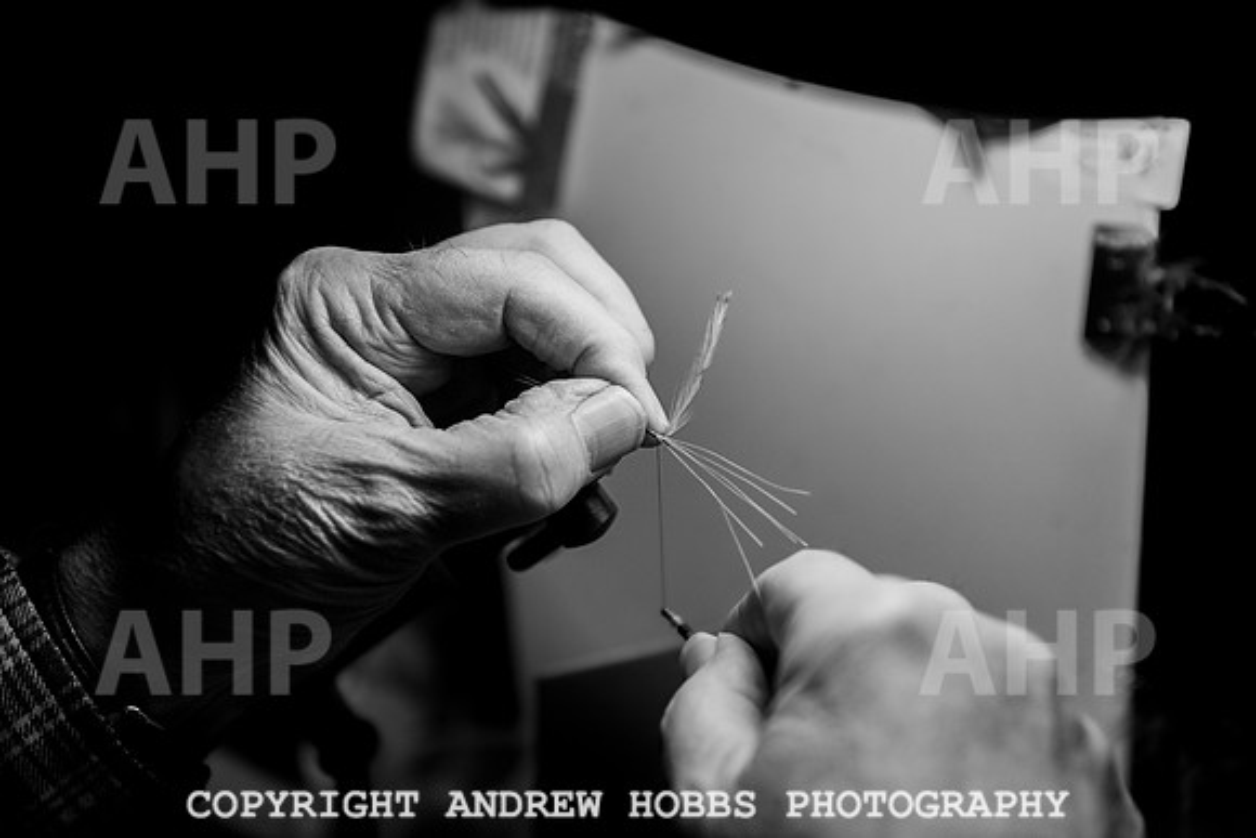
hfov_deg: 38.2
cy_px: 419
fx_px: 1815
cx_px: 628
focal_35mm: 52
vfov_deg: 26.0
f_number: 3.2
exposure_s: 1/5000
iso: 1600
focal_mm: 52
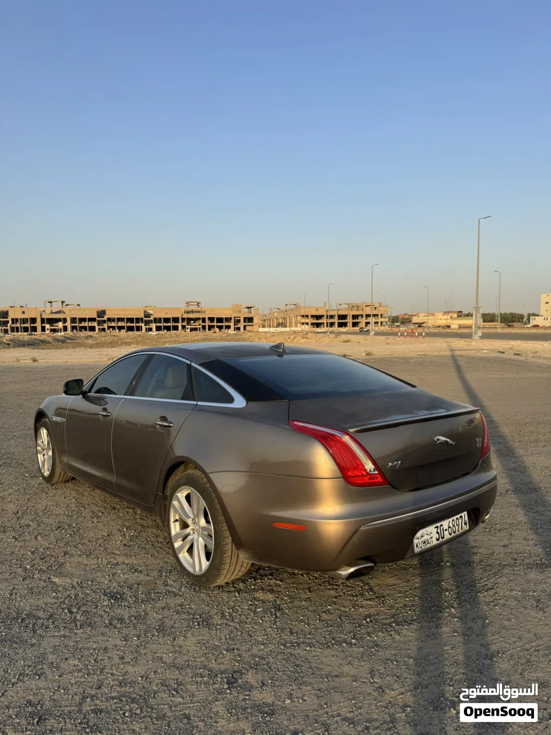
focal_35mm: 24
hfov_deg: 56.8
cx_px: 276
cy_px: 368
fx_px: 509
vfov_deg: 71.6
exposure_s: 1/2174
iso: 80
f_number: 1.78
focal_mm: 6.76
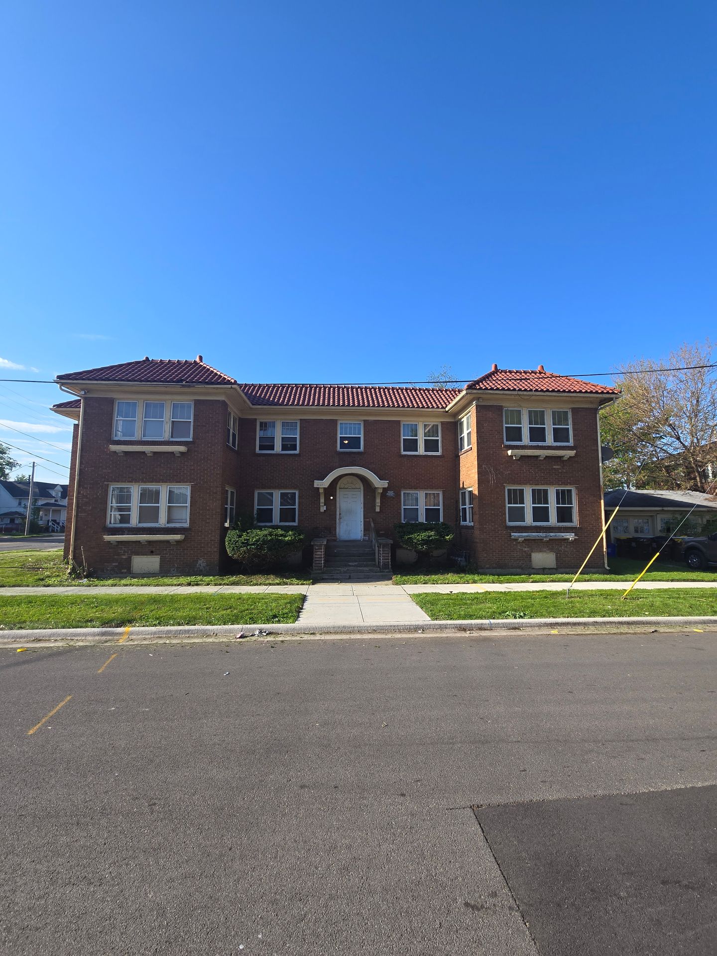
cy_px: 478
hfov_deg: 89.9
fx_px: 359
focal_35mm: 13
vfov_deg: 106.2
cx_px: 358
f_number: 2.2
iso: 50
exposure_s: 1/1380
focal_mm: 2.2
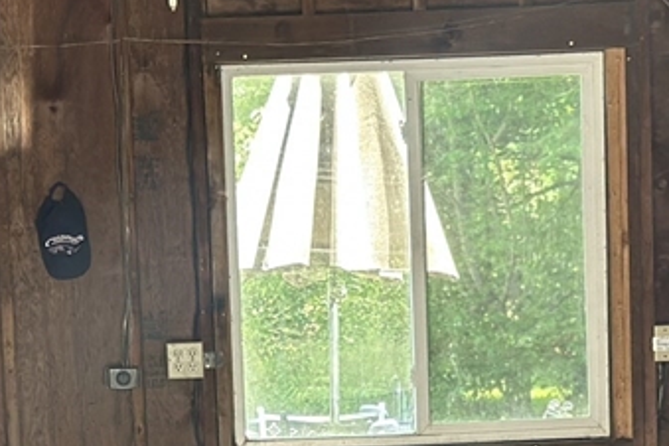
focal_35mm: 151
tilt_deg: -6.6
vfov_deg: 8.8
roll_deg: +1.7
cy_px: 710
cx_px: 341
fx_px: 2806
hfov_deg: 13.6
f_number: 1.78
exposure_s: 1/121
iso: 125
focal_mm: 6.86
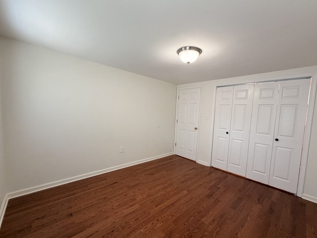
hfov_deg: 98.1
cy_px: 124
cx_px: 168
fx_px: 137
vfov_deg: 81.7
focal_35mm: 15
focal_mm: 2.22
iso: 250
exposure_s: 1/120
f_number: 2.2
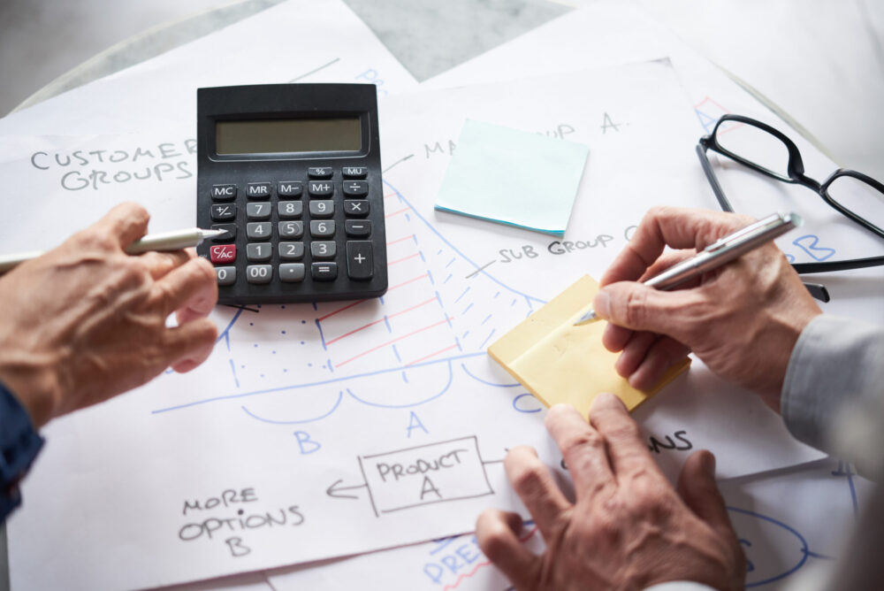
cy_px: 296
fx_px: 1474
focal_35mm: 60
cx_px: 442
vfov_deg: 22.7
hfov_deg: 33.4
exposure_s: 1/160
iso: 640
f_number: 3.5
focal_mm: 60
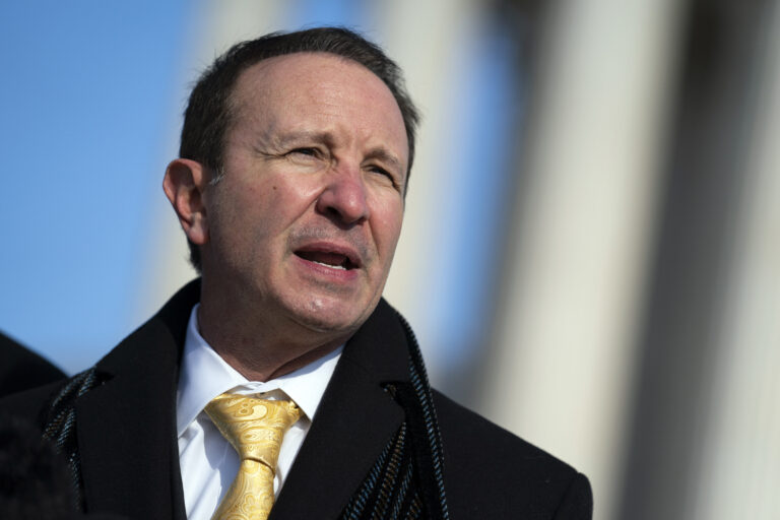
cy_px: 260
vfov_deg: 8.5
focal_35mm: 162
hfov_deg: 12.7
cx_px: 390
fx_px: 3510
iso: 200
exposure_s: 1/4000
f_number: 3.2
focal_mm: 162
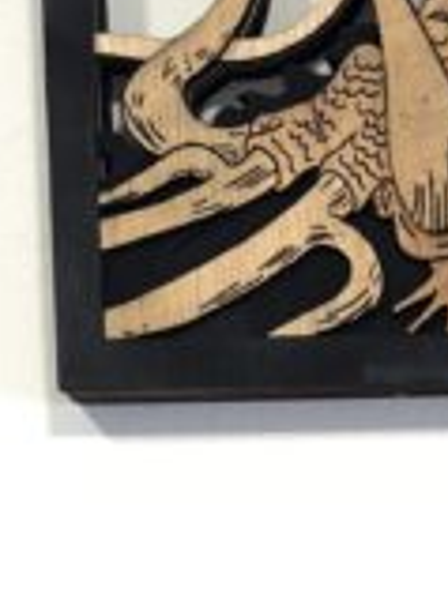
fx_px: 2782
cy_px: 965
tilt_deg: -3.0
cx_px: 715
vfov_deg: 11.6
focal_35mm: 161
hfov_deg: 8.9
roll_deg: +0.7
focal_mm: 6.86
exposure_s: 1/100
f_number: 1.78
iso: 80
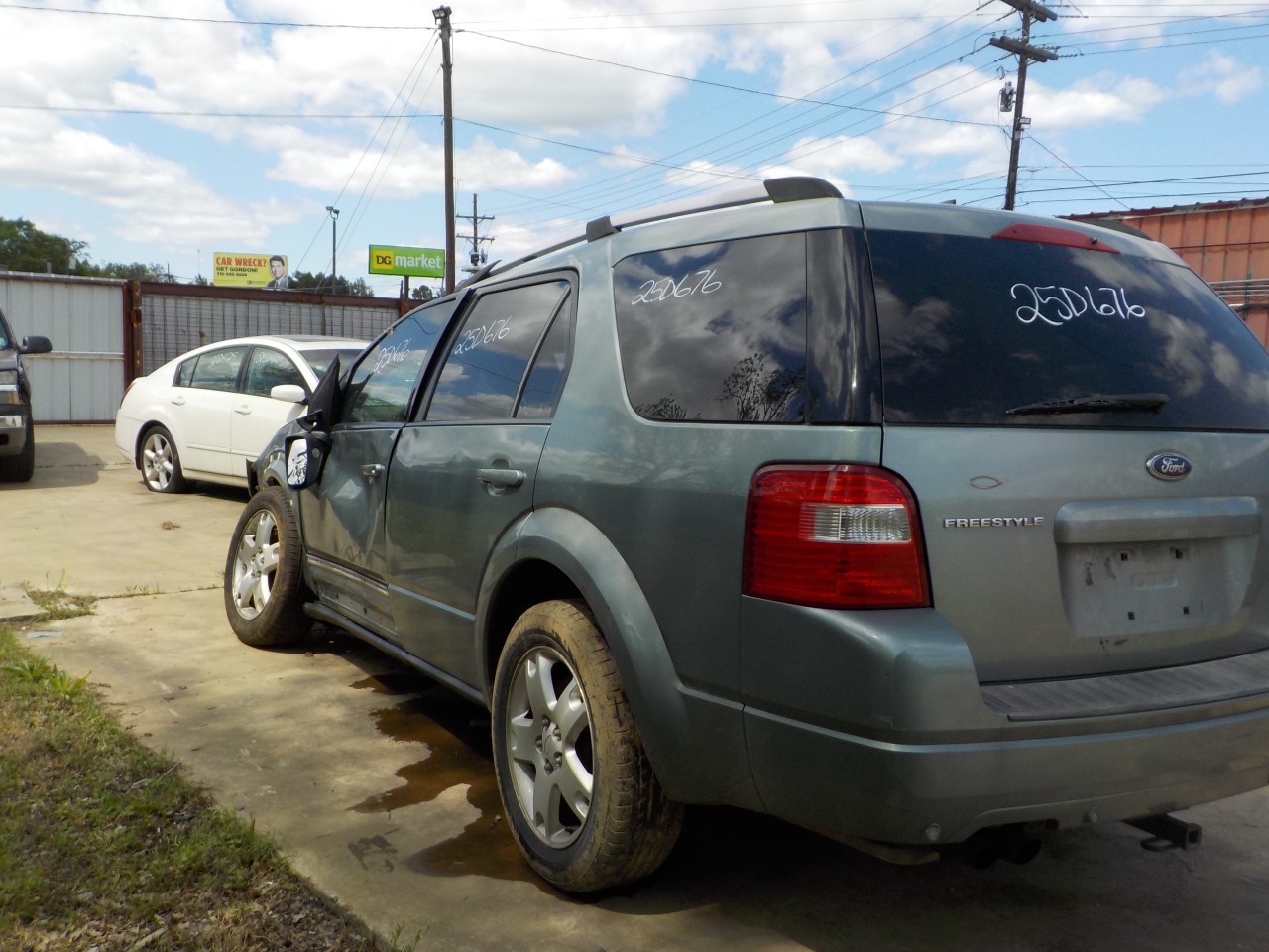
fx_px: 1100
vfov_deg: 46.8
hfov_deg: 60.0
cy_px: 476
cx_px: 634
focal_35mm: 30
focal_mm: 4.1
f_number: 3.3
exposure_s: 1/1000
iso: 125
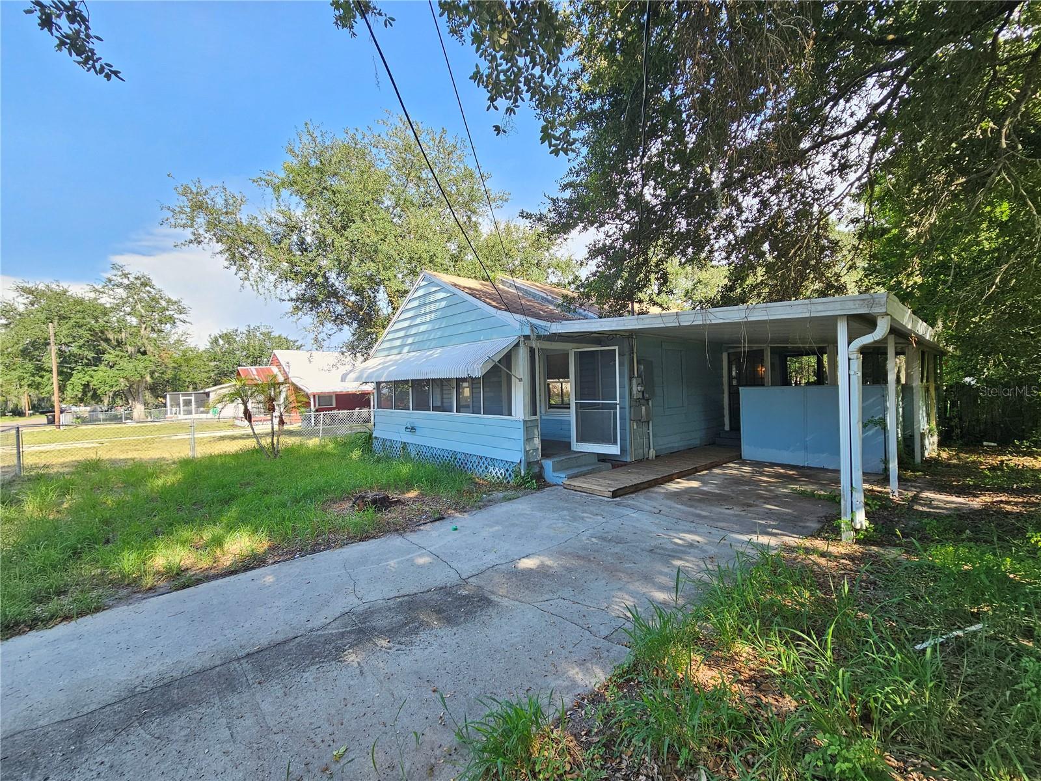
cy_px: 390
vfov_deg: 89.9
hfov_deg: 106.2
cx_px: 520
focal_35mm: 13
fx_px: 391
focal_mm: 2.2
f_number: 2.2
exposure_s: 1/297
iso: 50
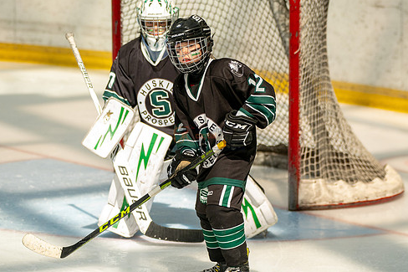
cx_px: 221
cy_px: 139
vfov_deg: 5.9
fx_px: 2651
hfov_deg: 8.8
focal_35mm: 234
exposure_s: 1/4000
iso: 1600
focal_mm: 166
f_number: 3.5
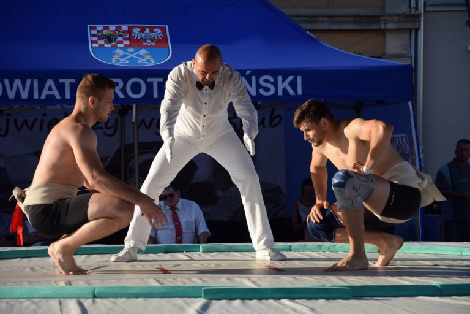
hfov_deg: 15.2
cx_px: 235
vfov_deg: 10.2
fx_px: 1762
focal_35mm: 135
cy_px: 157
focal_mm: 90
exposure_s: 1/1000
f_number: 5.6
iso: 400
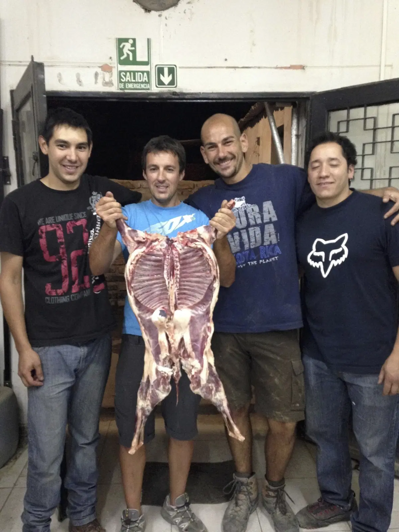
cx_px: 200
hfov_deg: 43.0
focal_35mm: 33
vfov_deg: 55.3
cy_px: 266
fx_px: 507
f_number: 2.4
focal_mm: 4.12
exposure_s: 1/15
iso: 500
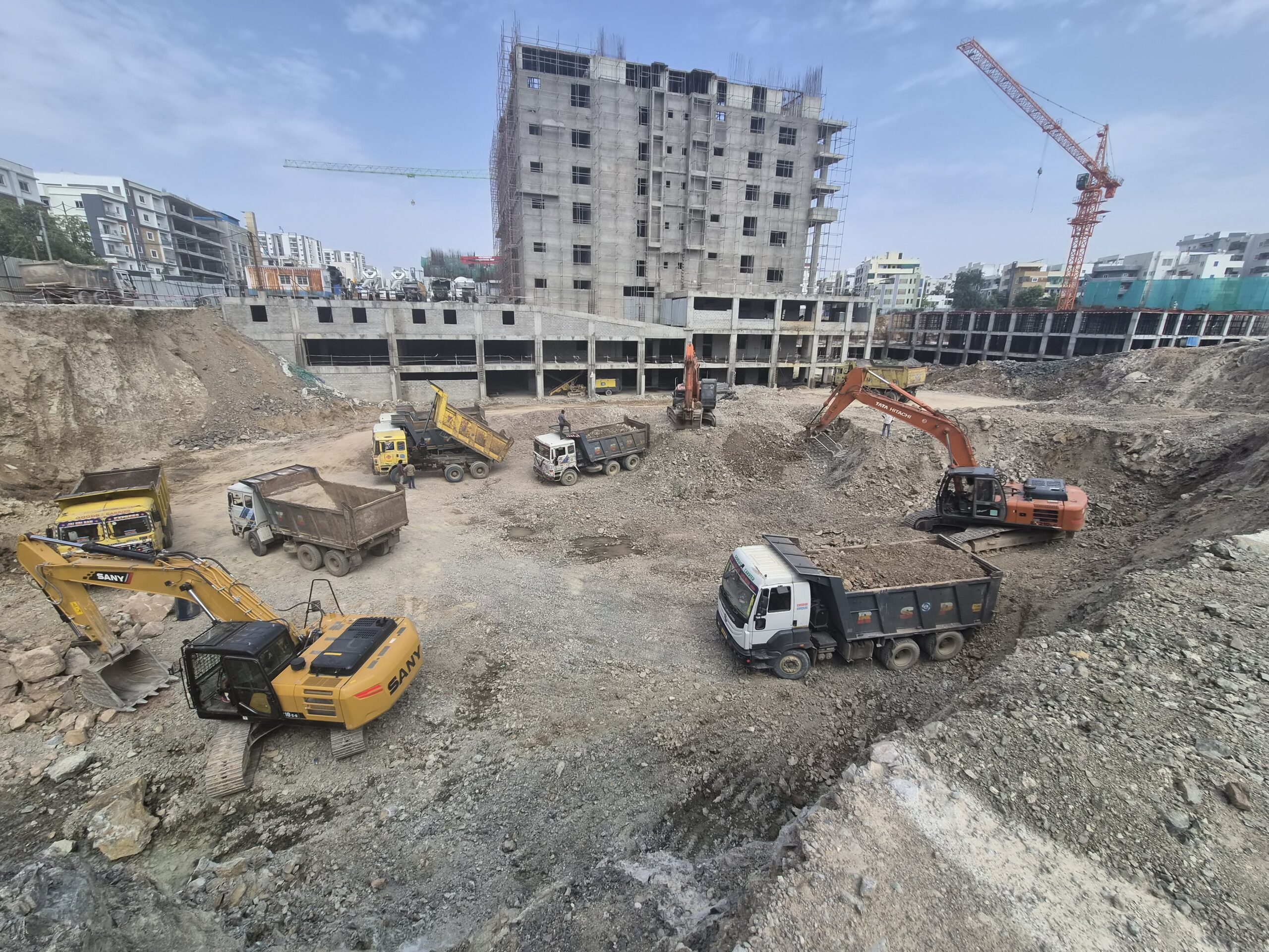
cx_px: 634
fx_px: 477
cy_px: 476
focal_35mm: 13
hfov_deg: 106.2
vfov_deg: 89.9
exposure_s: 1/2816
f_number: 2.2
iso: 100
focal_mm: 2.2
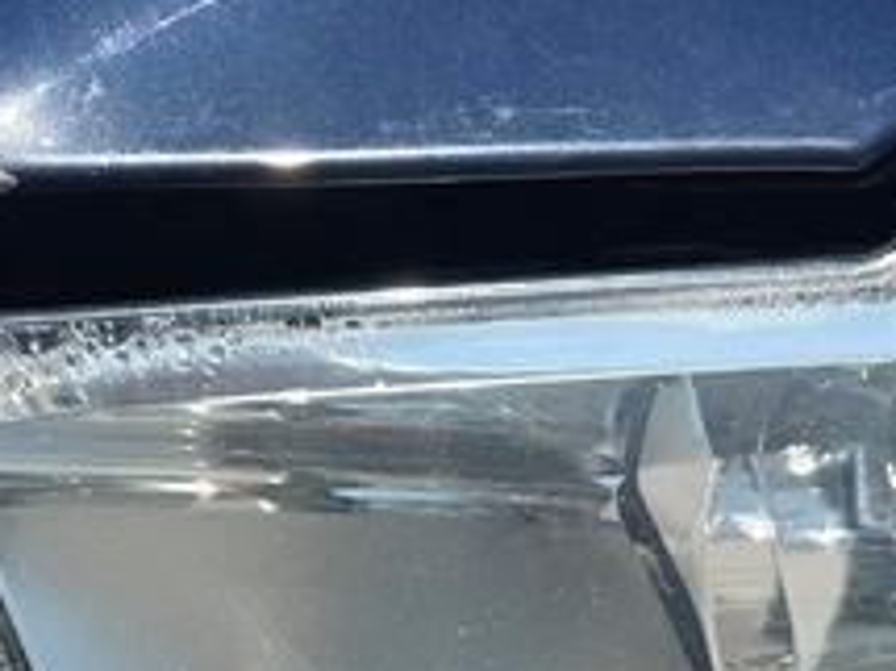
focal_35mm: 137
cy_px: 1655
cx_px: 725
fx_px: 3544
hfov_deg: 14.3
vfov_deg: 9.5
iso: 80
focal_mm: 6.3
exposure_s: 1/4145
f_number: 1.7
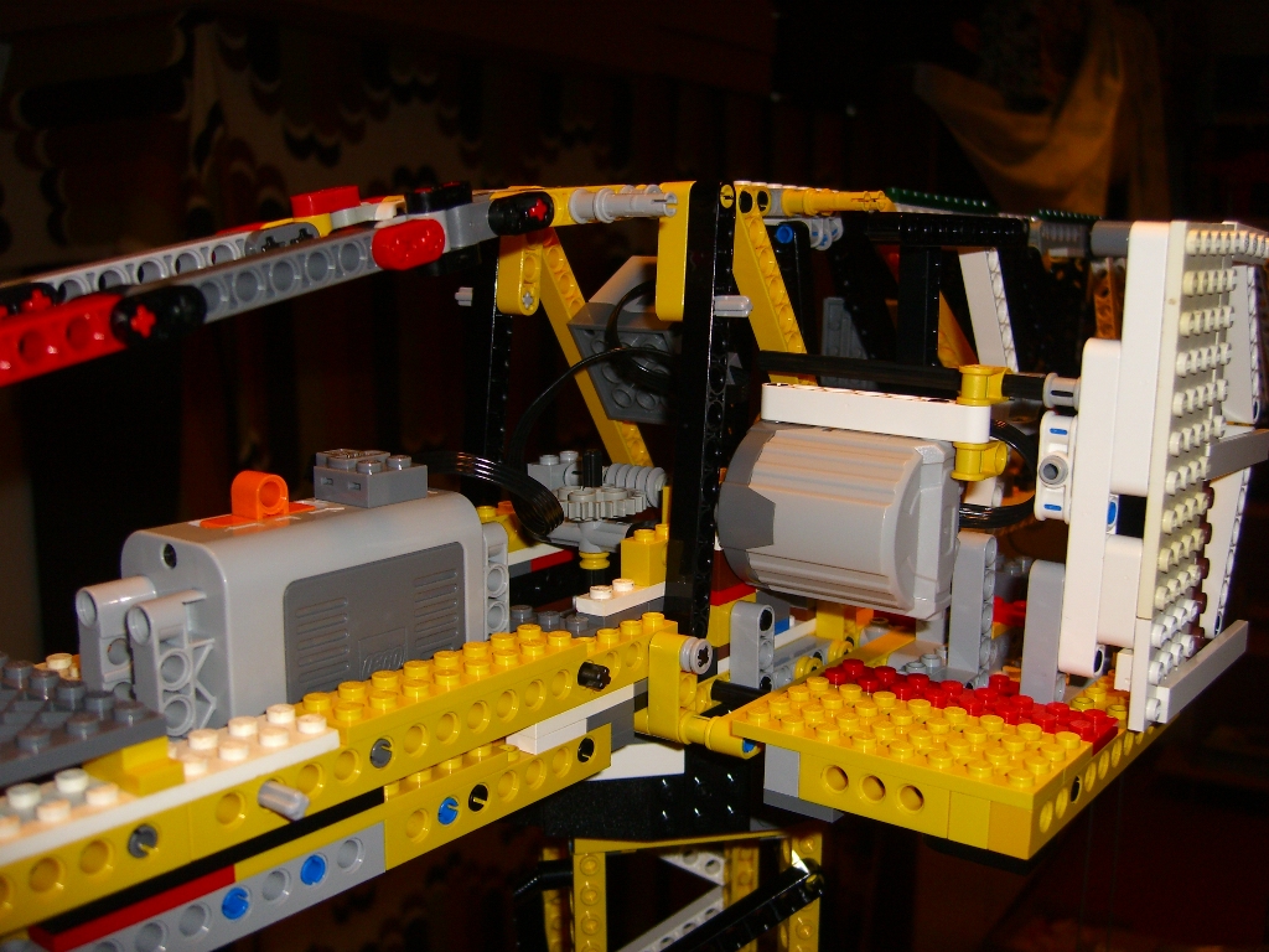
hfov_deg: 49.0
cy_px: 476
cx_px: 634
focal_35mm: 38
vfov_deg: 37.7
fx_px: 1393
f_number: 2.8
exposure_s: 1/60
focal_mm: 7.9
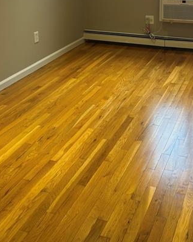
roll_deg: -0.4
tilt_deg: -11.7
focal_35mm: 49
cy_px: 21
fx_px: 350
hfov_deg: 30.3
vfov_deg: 35.7
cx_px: 144
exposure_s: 1/60
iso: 80
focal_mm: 5.7
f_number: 1.5
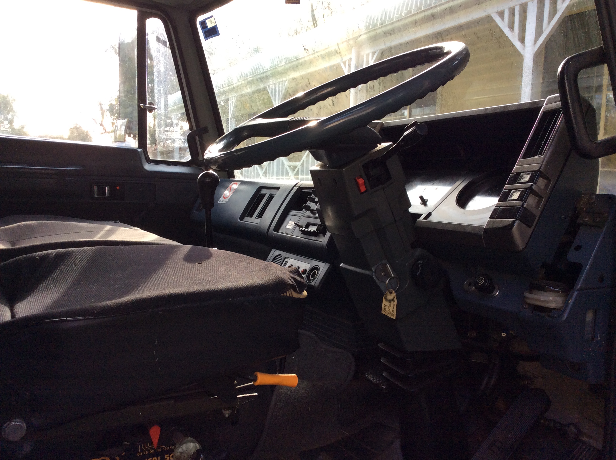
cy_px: 230
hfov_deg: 56.9
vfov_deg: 44.1
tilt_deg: -6.1
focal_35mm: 32
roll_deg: +0.1
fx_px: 569
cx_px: 308
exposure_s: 1/100
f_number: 2.4
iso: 64
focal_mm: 3.3
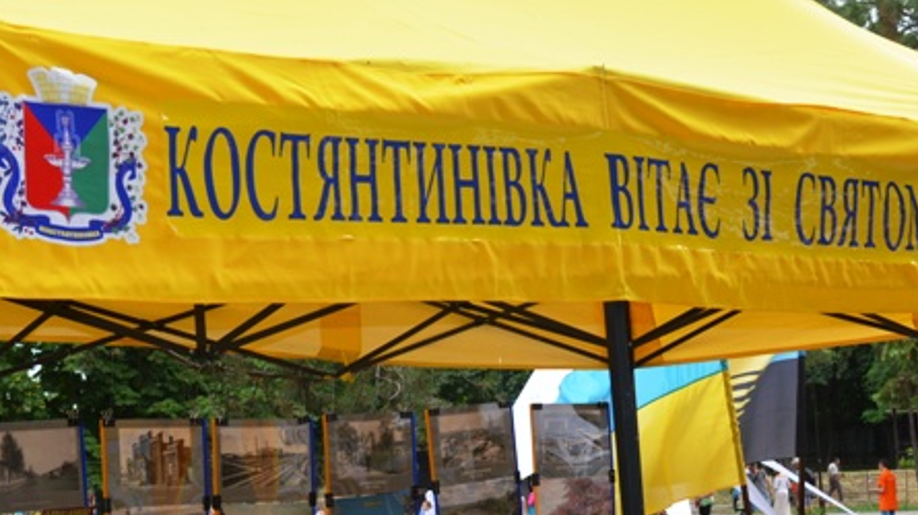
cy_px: 506
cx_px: 375
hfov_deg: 25.5
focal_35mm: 83
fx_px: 2025
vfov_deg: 14.3
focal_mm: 23
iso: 100
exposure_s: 1/125
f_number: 5.6
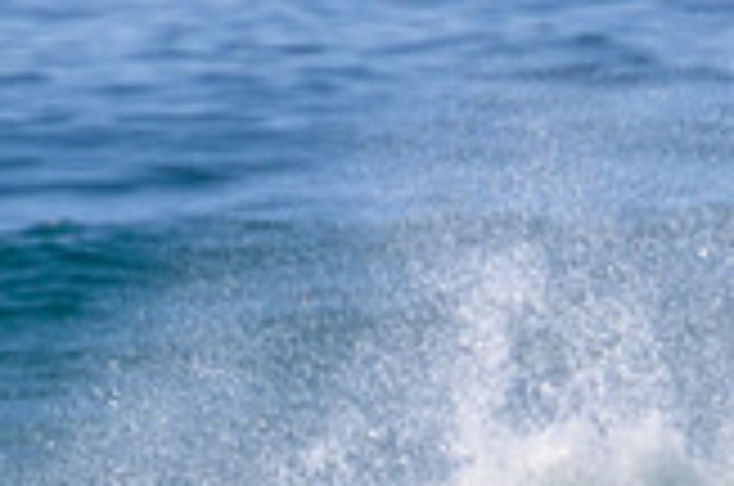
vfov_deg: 0.5
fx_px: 58076
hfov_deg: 0.7
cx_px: 599
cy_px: 785
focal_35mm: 2854
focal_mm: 800
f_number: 11
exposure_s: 1/2000
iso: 1000
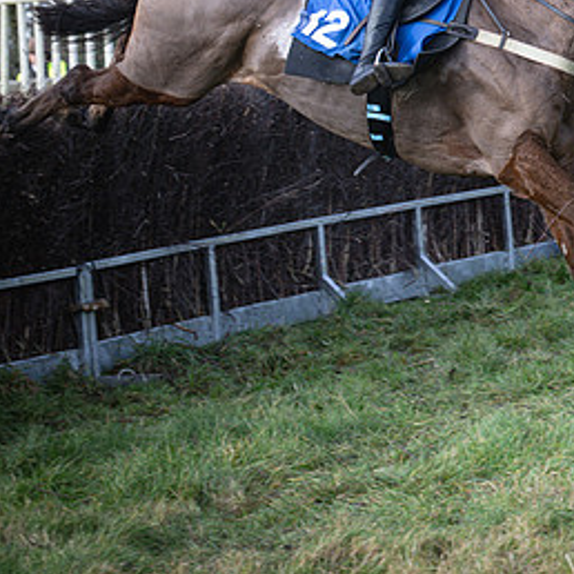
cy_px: 105
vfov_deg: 11.2
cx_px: 533
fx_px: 2927
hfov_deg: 11.1
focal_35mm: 156
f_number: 4
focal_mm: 70
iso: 400
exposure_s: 1/1000
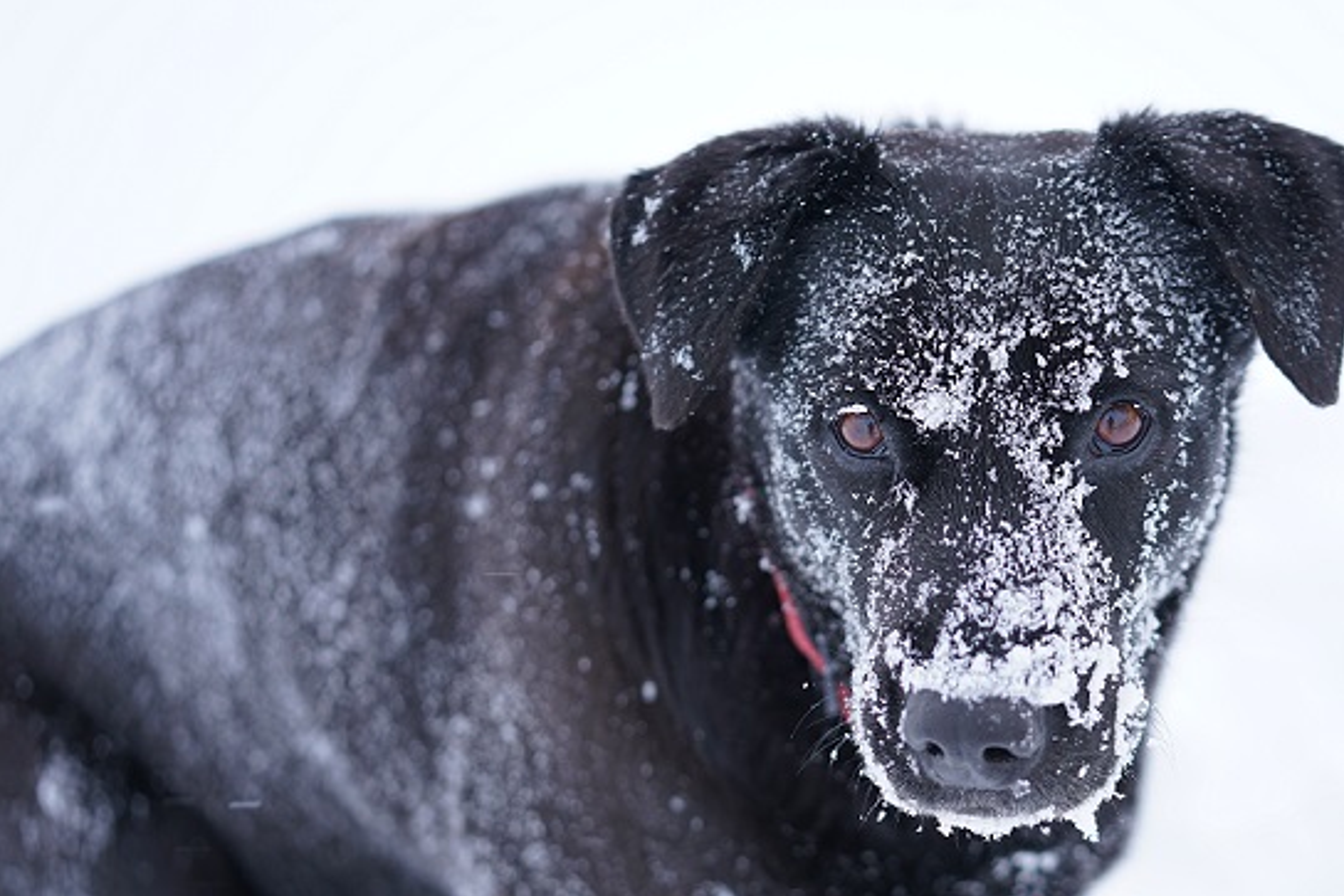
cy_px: 565
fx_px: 3585
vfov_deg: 14.2
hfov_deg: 21.2
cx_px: 897
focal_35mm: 96
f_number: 2.8
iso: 100
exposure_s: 1/400
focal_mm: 70
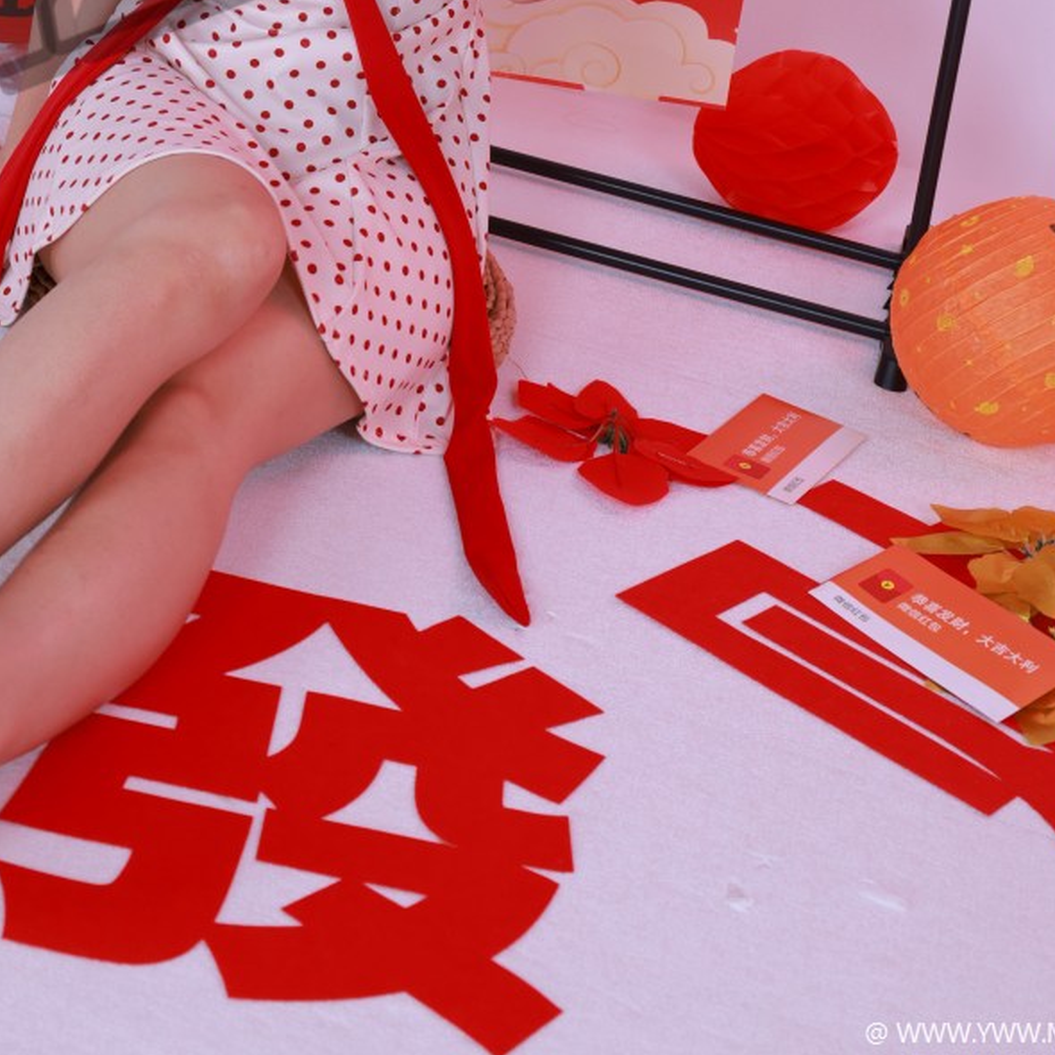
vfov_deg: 22.5
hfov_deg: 23.8
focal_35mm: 72
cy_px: -141
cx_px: 304
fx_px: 2483
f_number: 8
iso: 160
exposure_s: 1/80
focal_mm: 38
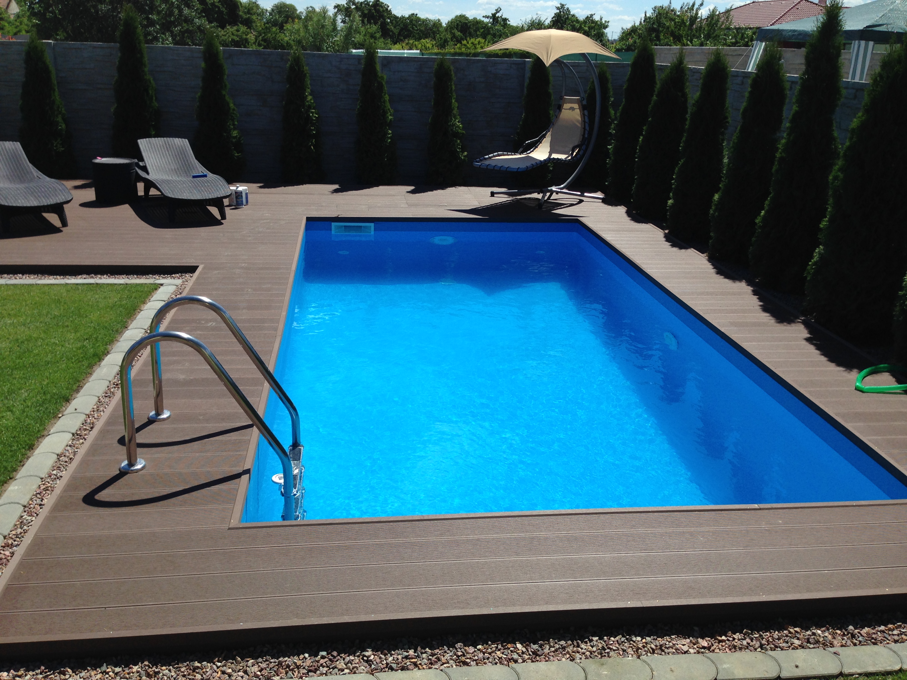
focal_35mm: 33
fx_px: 865
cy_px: 340
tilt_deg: -22.3
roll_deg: -0.3
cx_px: 454
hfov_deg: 55.4
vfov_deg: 42.9
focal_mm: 4.12
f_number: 2.4
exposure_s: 1/2169
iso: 50
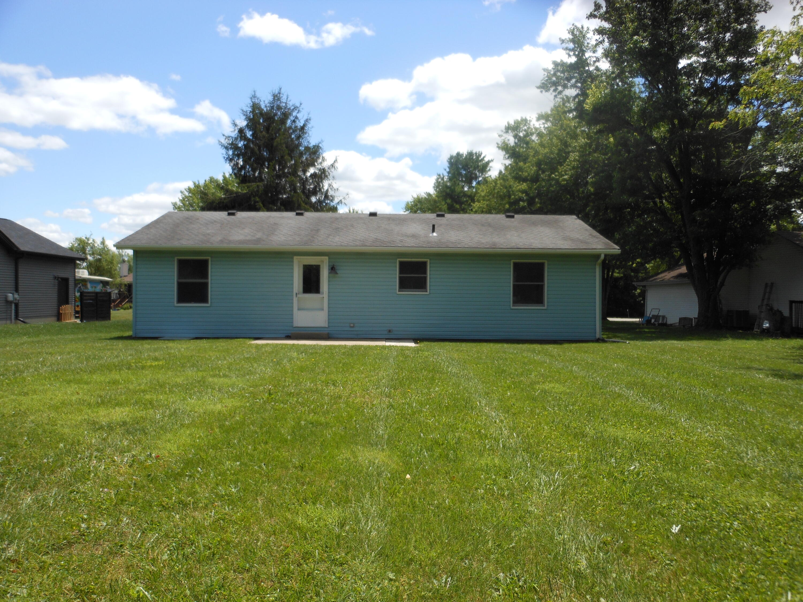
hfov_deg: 63.4
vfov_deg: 49.7
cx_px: 402
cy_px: 301
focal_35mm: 28
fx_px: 650
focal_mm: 5
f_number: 3.7
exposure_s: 1/640
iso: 80
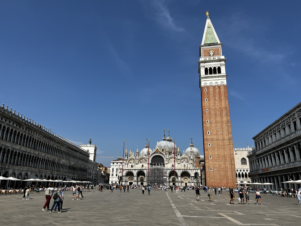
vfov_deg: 53.1
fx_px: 226
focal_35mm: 26
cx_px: 150
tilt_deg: +17.7
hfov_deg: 67.3
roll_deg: -0.9
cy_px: 113
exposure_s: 1/6993
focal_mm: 5.7
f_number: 1.5
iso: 50
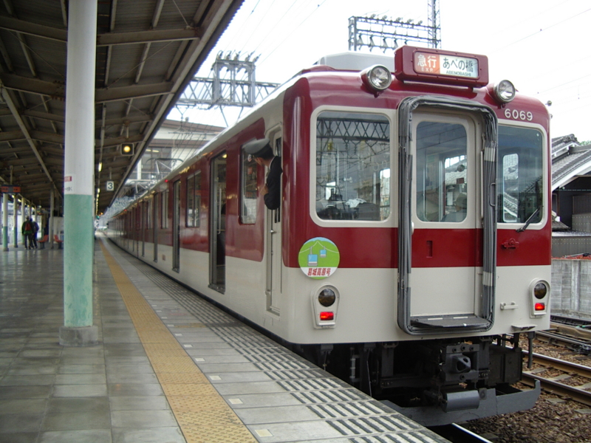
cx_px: 296
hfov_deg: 49.0
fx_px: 649
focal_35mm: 38
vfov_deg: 37.7
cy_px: 222
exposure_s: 1/80
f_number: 2.6
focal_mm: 5.8
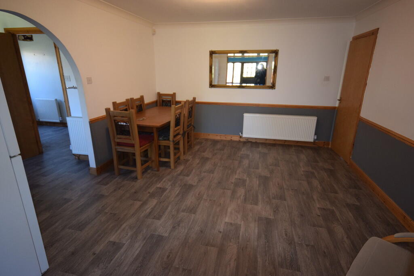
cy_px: 138
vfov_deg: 63.2
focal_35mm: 20
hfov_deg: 85.4
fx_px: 224
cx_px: 207
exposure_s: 1/60
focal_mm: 13
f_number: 4.5
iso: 1000
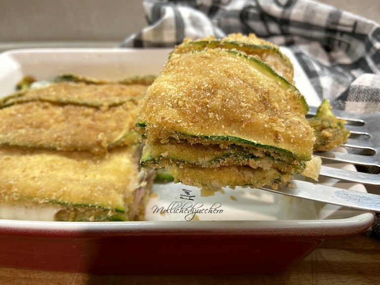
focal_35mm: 26
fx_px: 285
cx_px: 190
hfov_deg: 67.3
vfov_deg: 53.0
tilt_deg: -34.8
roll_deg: +4.7
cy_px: 142
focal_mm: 4.25
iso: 125
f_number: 1.8
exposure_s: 1/50
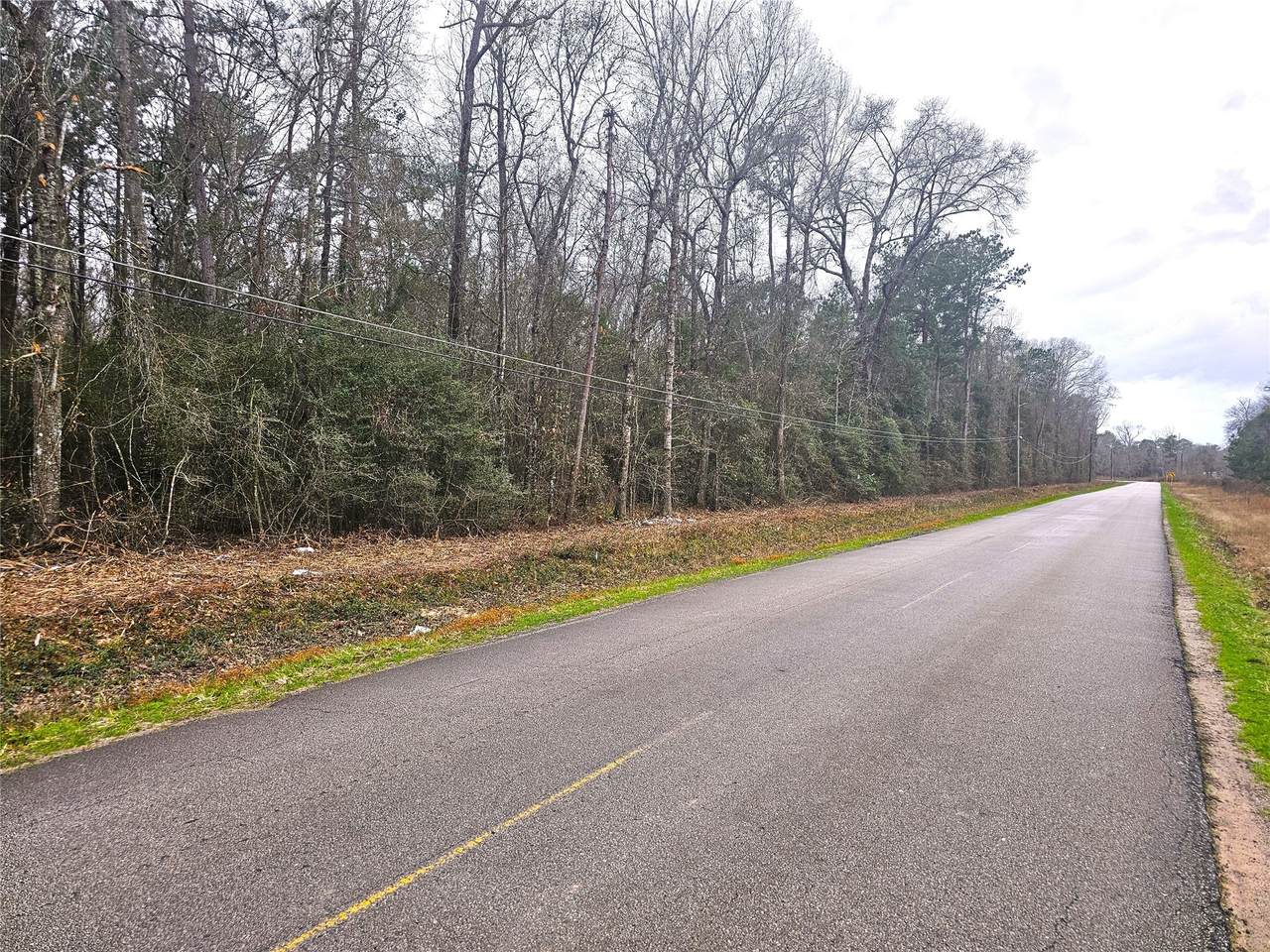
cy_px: 476
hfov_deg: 73.9
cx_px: 635
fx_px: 844
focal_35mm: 23
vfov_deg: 58.9
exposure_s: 1/120
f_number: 1.7
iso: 64
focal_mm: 6.3
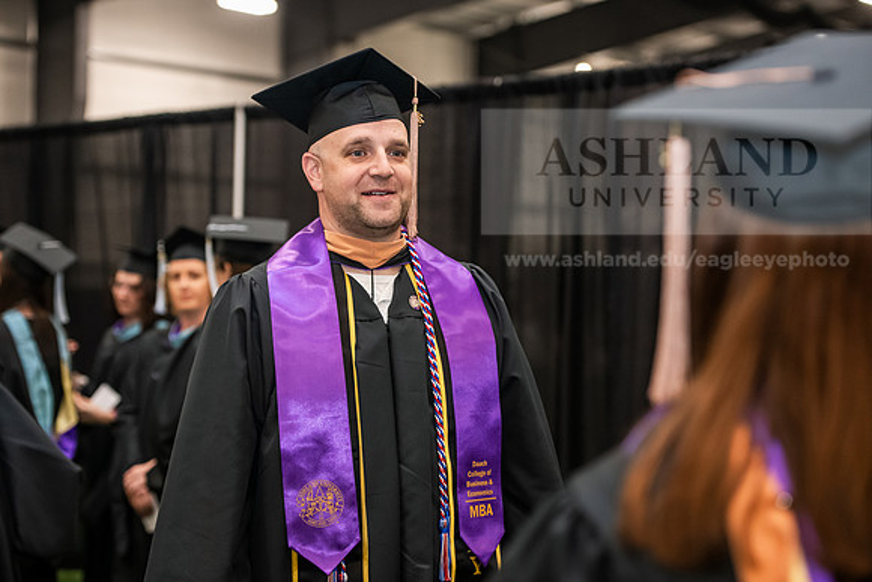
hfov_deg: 23.9
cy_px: 291
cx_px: 436
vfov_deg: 16.1
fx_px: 2059
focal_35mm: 85
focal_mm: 85
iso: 3200
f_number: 3.5
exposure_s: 1/200
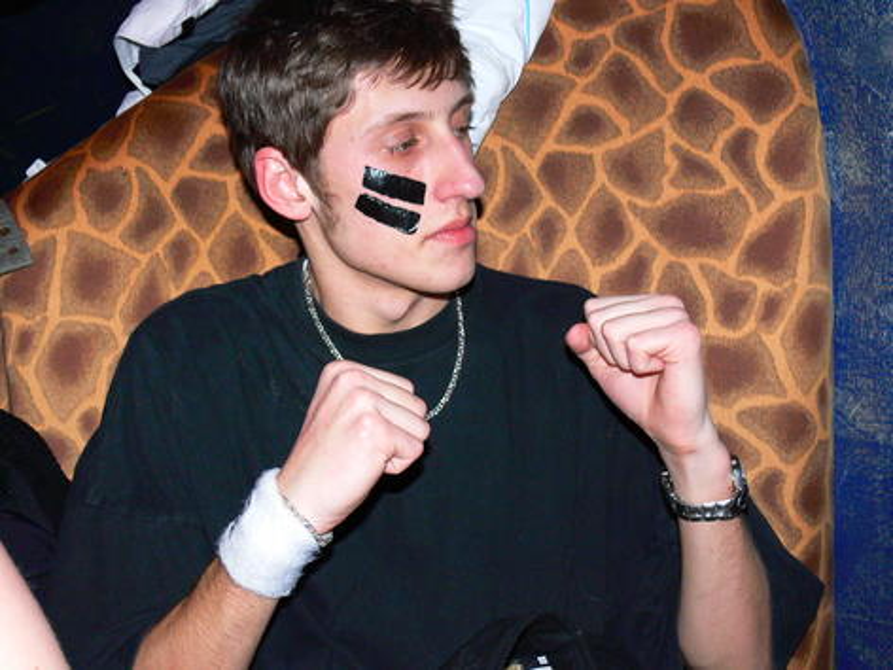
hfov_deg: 38.9
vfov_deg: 29.7
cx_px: 446
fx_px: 1264
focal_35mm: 49
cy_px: 335
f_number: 3.2
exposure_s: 1/30
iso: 200
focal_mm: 10.4
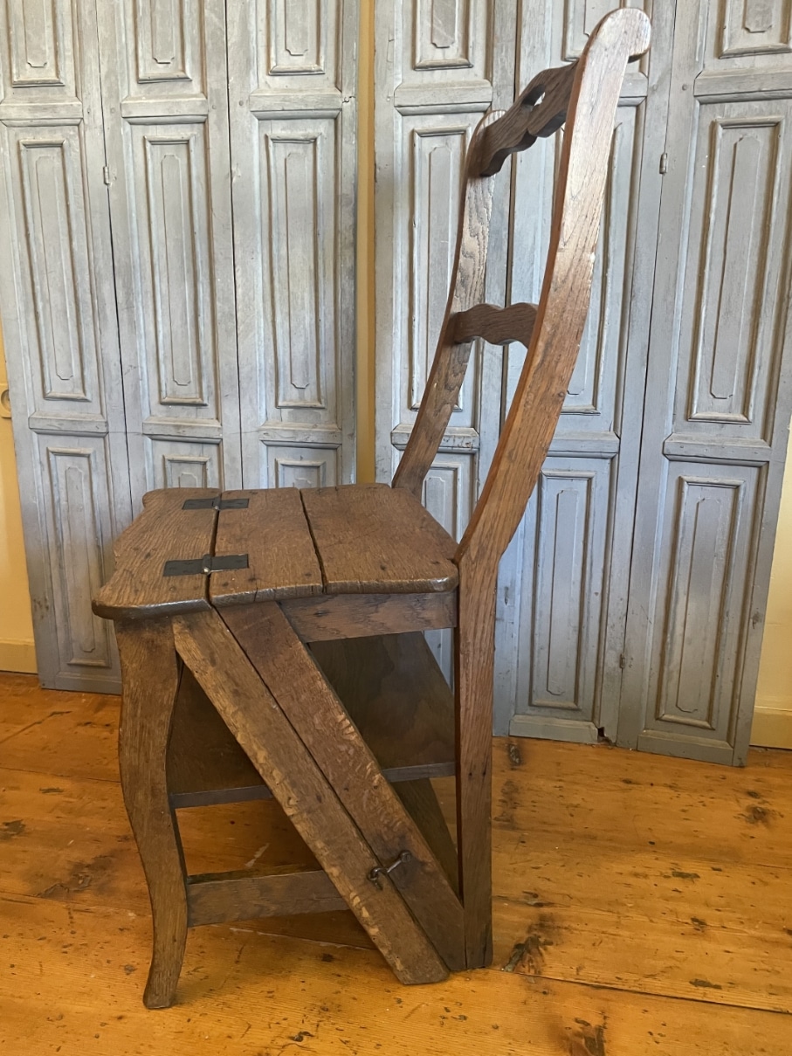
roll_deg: +2.0
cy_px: 528
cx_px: 396
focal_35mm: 26
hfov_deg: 53.1
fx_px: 793
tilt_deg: -15.9
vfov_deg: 67.3
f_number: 1.6
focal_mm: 4.2
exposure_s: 1/33
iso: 500
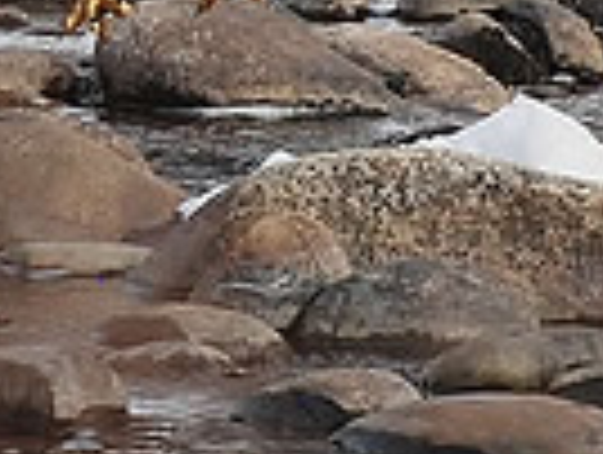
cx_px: 198
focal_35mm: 1869
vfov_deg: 0.8
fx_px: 32616
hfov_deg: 1.1
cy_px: -225
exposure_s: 1/1600
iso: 400
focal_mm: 300
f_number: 5.6
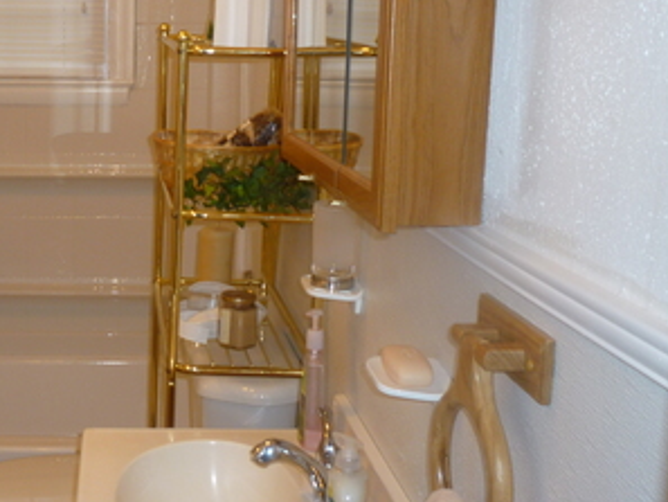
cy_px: 203
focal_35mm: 50
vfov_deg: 29.1
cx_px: 117
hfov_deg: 36.6
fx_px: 965
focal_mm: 5.2
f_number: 3.3
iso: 100
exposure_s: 1/30
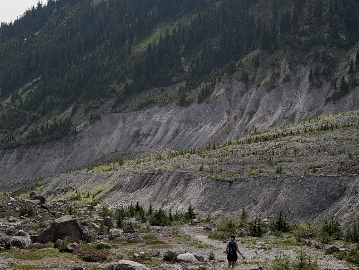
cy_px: 70
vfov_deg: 19.0
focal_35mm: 77
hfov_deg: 25.3
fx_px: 798
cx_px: 166
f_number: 1.78
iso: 80
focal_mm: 6.76
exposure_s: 1/7143
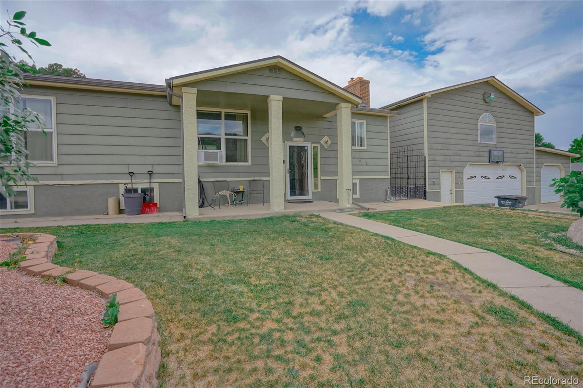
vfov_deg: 73.7
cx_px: 292
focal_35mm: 16
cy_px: 194
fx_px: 259
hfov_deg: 96.7
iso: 400
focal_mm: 16
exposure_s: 1/500
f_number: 8
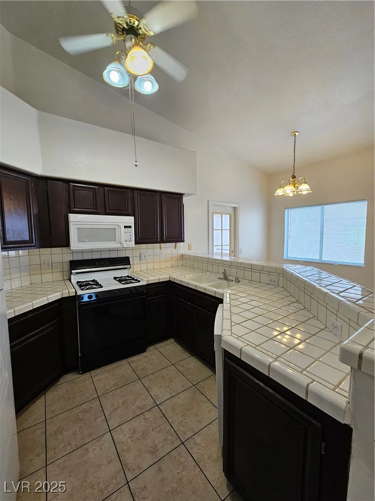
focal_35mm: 13
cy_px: 250
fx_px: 188
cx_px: 188
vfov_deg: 106.2
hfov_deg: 89.9
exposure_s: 1/60
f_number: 2.2
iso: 80
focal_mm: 2.2
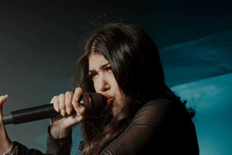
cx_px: 97
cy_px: 112
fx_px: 766
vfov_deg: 11.5
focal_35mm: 119
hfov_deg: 17.2
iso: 4000
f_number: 6.3
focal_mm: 65
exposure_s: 1/400
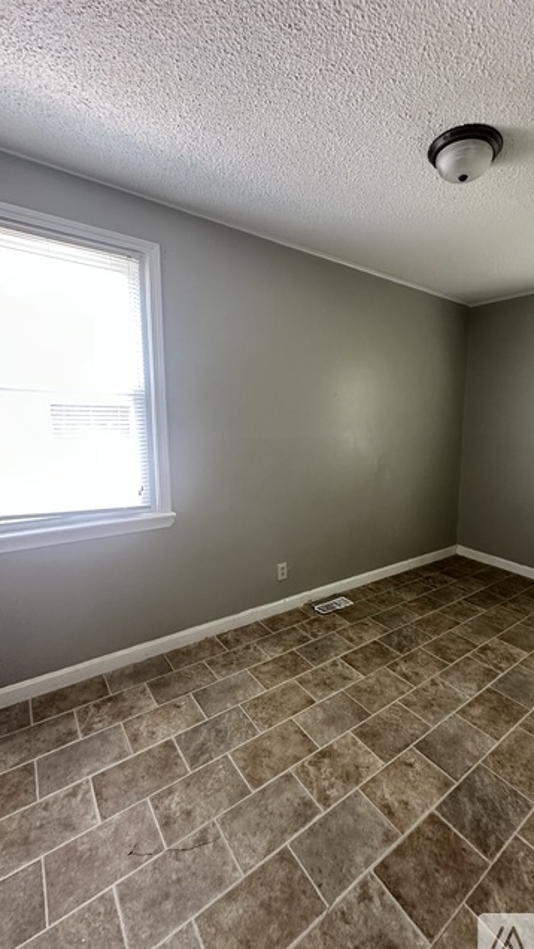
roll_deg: -1.5
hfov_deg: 65.7
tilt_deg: -7.3
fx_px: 403
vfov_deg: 99.4
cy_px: 475
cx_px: 346
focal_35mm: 16
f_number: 2.2
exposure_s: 1/67
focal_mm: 2.22
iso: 320
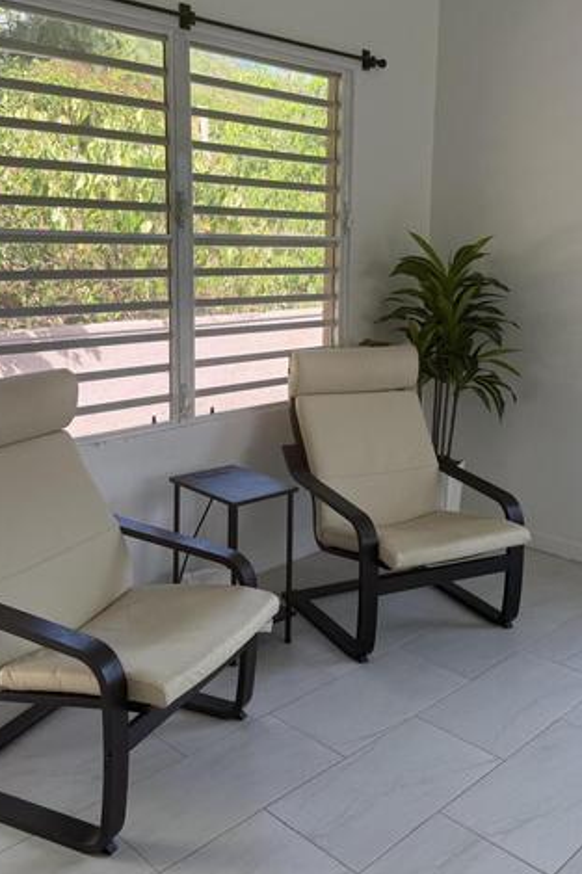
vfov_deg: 55.4
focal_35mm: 34
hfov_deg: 38.9
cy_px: 353
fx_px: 825
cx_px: 299
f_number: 1.78
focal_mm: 6.76
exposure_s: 1/261
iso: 100
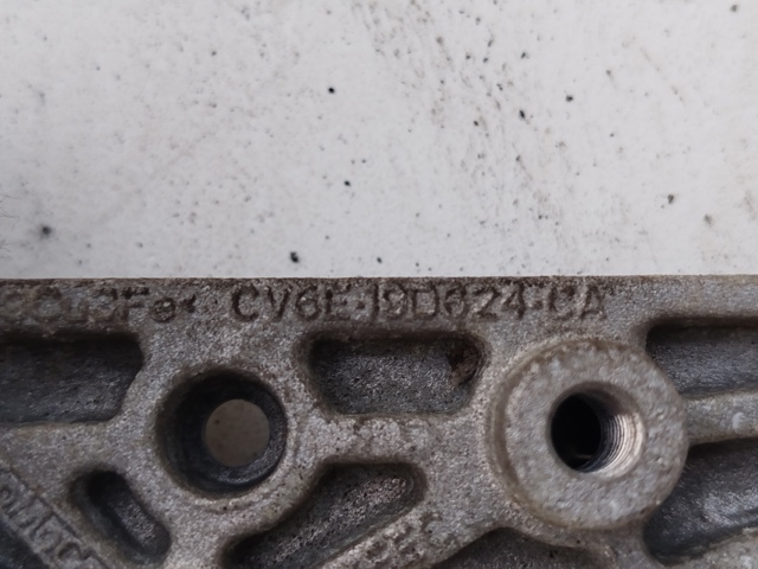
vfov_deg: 30.3
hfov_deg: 39.7
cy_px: 284
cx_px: 379
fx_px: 1051
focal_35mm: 48
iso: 160
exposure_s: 1/50
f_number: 1.7
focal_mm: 5.31
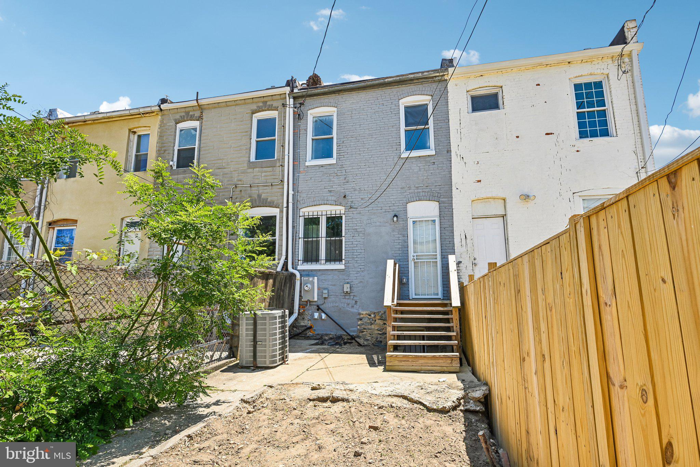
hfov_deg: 90.0
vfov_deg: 67.4
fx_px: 350
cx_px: 350
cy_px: 234
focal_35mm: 18
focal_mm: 18
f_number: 8
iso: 100
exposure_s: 1/200
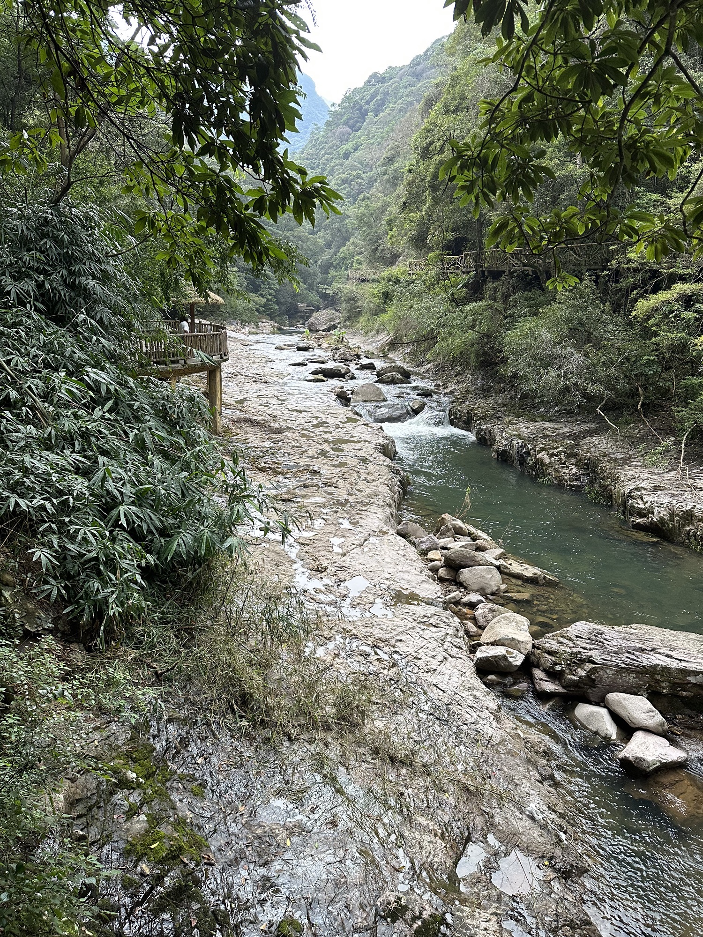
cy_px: 468
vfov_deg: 71.6
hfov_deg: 56.8
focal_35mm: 24
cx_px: 352
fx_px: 650
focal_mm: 6.86
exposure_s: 1/121
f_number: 1.78
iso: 200
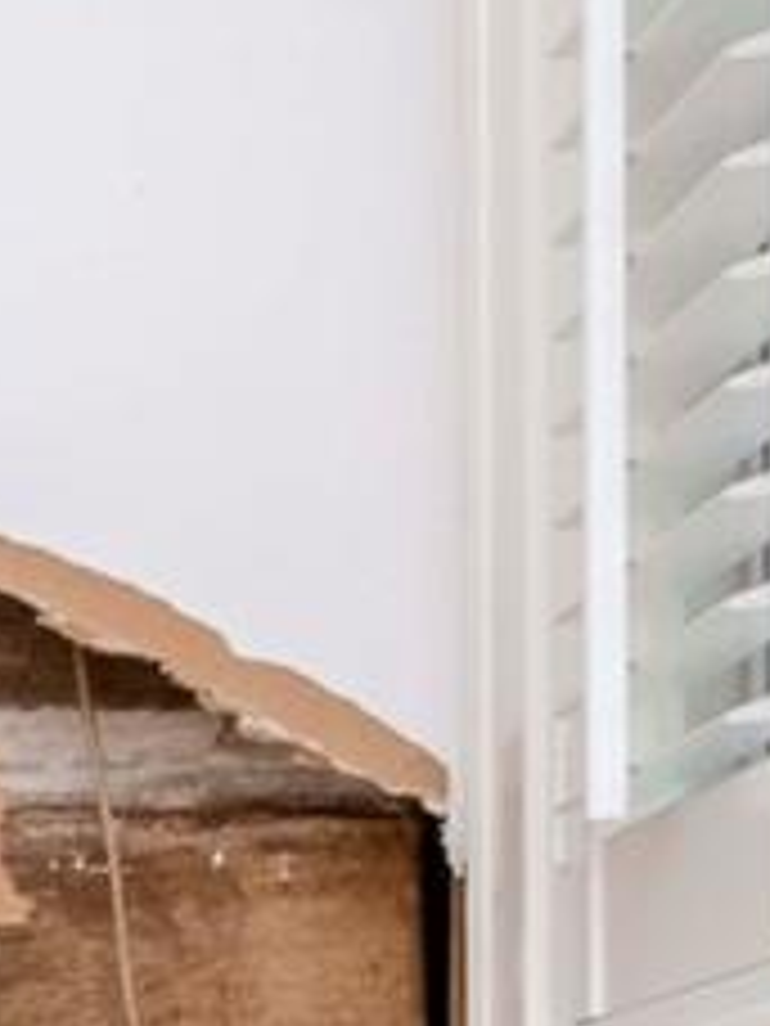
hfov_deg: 7.6
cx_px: -2486
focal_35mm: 111
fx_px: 3303
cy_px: 1490
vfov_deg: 16.3
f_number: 16
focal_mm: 11
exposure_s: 1/25
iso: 1000
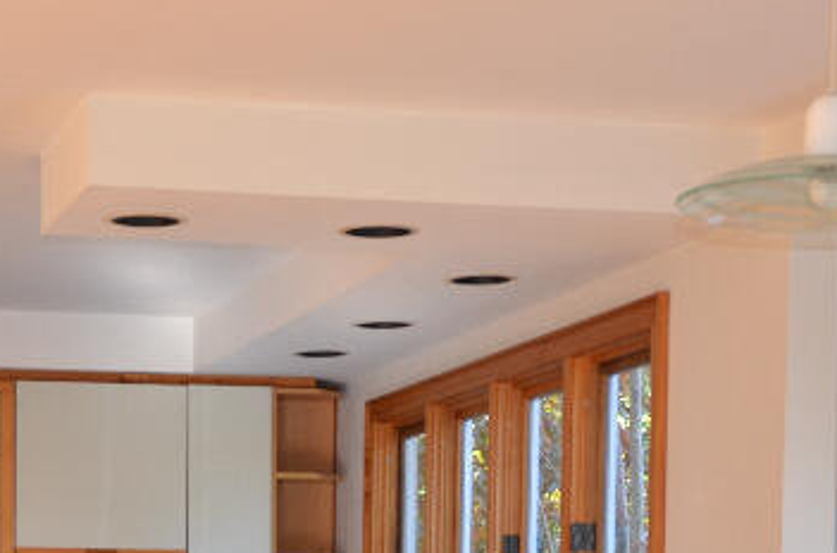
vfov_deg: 12.4
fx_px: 2435
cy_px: 801
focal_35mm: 105
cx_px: 193
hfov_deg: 19.3
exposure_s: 1/80
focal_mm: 24
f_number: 3.8
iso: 400
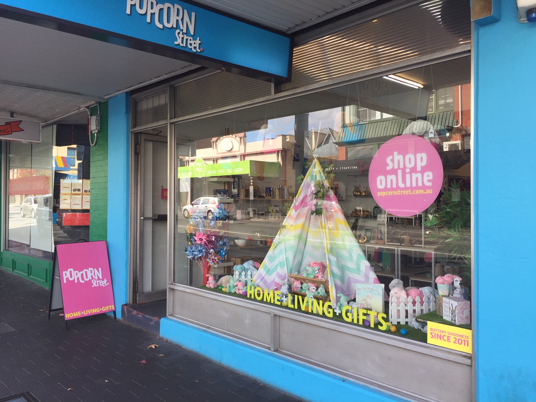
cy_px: 201
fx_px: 449
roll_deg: -0.8
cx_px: 268
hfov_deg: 61.7
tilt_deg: +0.0
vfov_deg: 48.2
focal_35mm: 29
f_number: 2.2
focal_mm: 4.15
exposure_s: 1/247
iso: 32
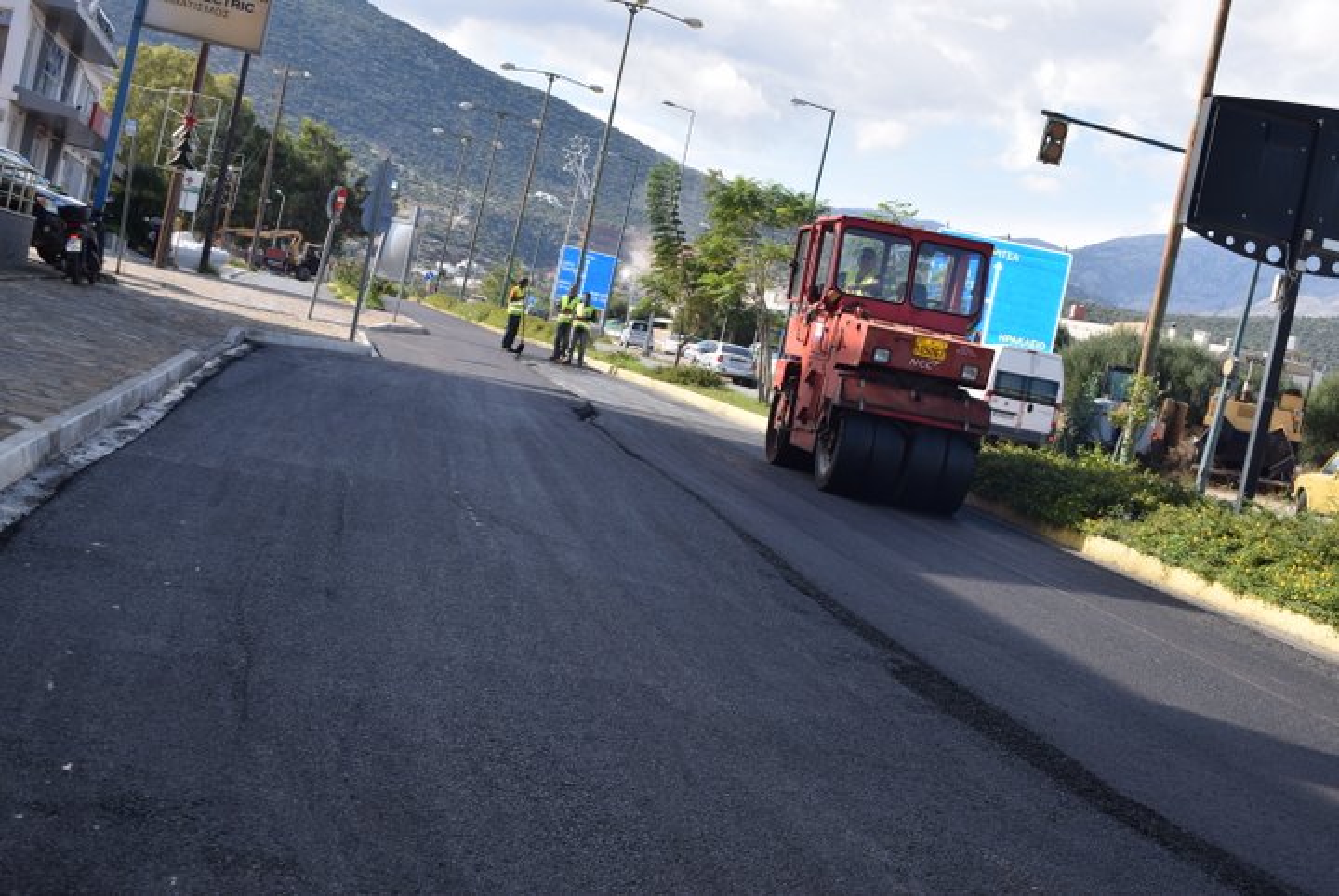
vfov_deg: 25.8
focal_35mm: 52
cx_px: 670
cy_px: 448
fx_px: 1955
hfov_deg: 37.8
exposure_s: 1/200
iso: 100
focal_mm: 35
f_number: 7.1
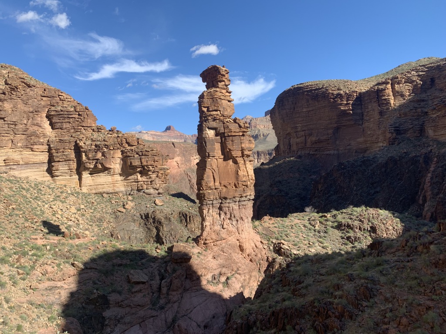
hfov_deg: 67.3
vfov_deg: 53.1
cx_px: 223
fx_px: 335
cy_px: 167
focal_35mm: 26
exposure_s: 1/1332
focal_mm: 4.25
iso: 25
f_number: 1.8
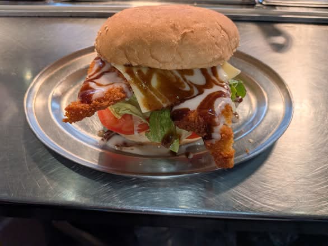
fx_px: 228
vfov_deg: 56.9
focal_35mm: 24
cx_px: 164
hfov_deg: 71.6
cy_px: 123
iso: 29
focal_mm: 4.53
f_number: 1.7
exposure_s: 1/2985
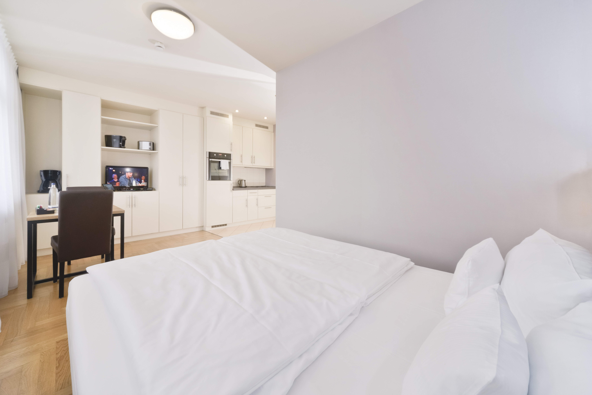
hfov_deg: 104.2
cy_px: 198
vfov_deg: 81.2
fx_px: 230
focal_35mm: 14
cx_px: 296
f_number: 8
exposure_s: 1/30
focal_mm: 14
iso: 400
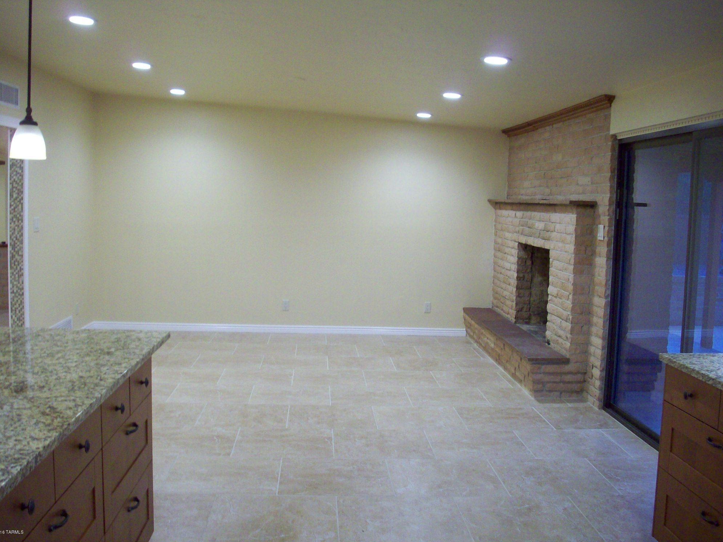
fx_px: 794
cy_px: 272
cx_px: 360
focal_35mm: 38
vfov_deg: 37.7
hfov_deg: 49.0
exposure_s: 1/11.7
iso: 160
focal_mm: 6.2
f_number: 2.8
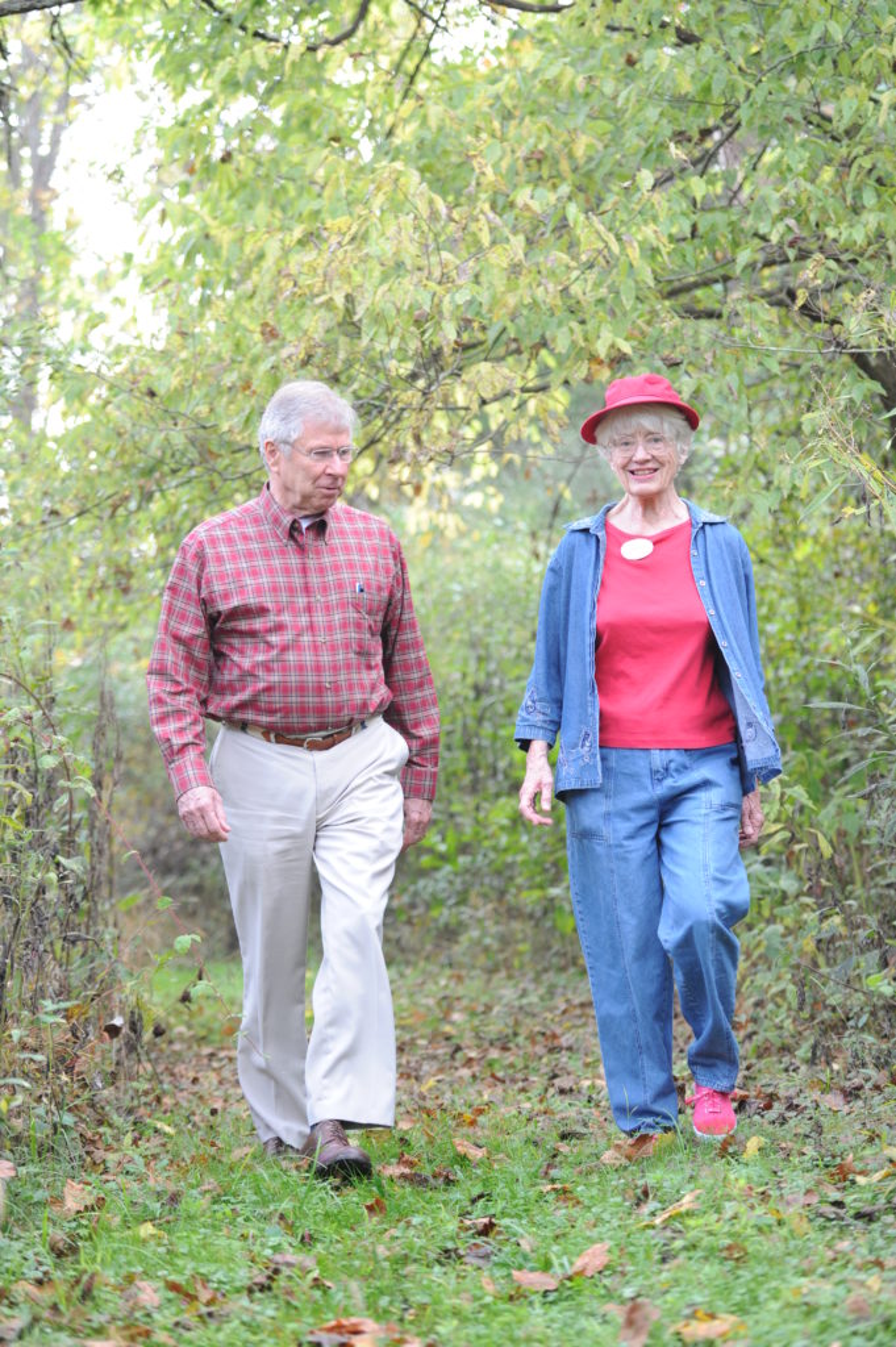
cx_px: 448
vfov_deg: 28.9
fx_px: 2618
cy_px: 674
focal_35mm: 70
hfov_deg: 19.4
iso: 1250
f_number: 3.2
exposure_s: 1/500
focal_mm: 70
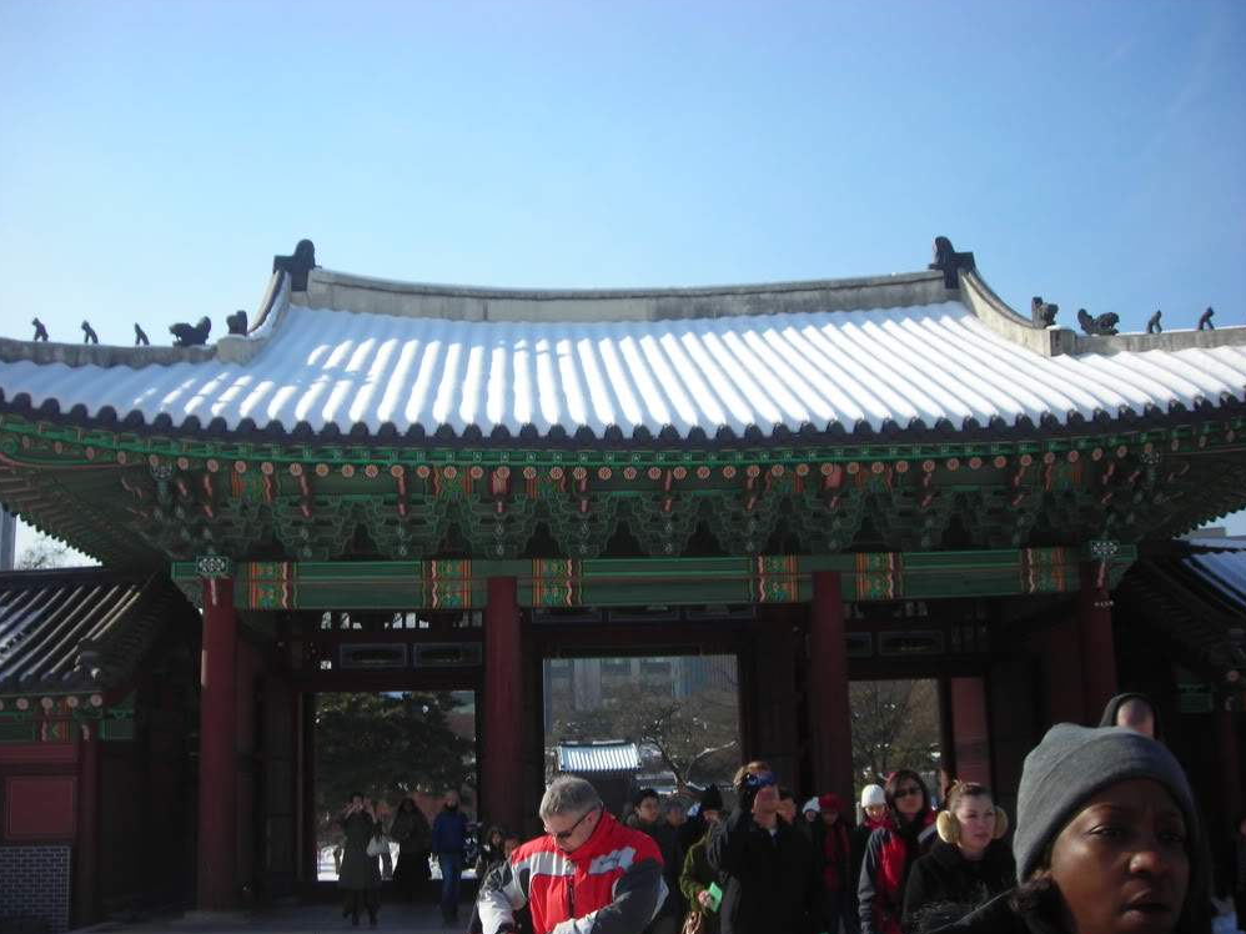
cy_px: 472
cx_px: 612
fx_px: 1403
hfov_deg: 47.9
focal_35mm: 39
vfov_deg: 36.8
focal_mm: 6.3
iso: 50
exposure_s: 1/158
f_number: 6.4
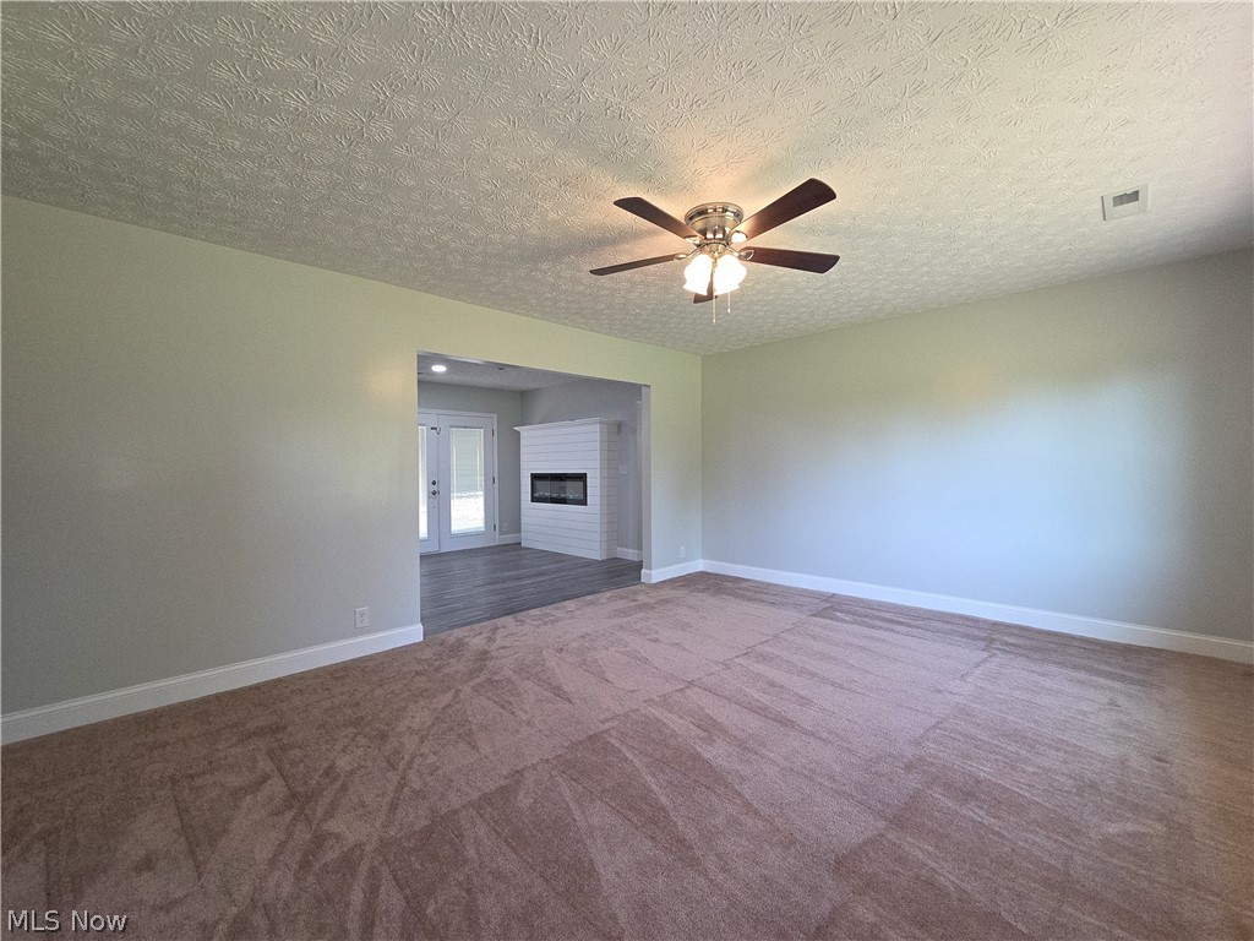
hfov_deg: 106.2
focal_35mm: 13
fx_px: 471
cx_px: 627
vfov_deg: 89.9
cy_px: 470
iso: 100
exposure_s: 1/60
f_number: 2.2
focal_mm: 2.2
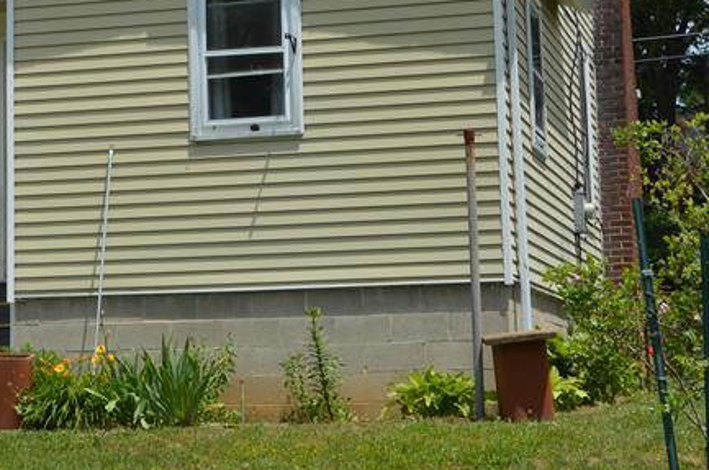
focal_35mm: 98
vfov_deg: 13.8
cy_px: 85
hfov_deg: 20.7
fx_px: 1926
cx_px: 171
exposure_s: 1/250
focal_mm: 26
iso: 100
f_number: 8
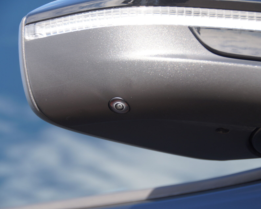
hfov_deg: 15.1
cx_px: 142
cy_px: 105
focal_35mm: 128
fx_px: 986
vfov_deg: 12.1
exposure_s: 1/125
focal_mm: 75
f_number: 5.6
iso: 125
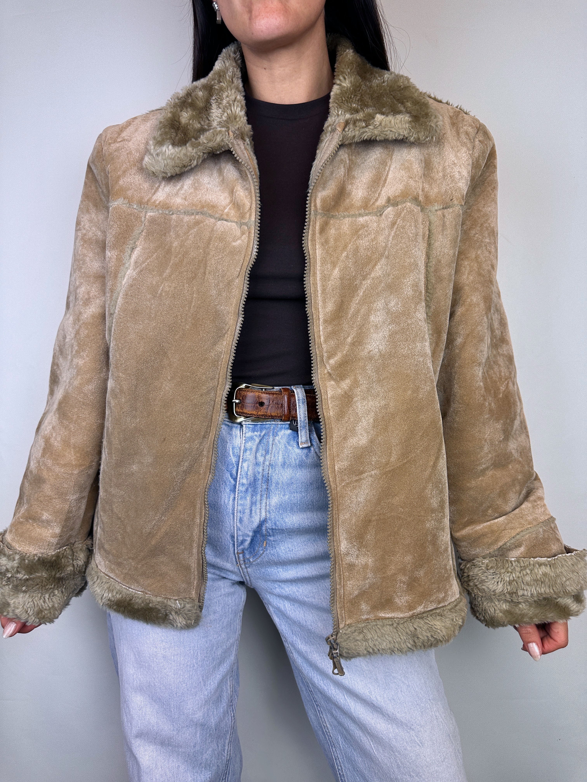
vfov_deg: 71.6
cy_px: 391
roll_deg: +1.2
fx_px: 543
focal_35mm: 24
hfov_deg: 56.8
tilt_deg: -1.8
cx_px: 294
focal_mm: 6.86
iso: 80
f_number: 1.78
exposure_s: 1/286
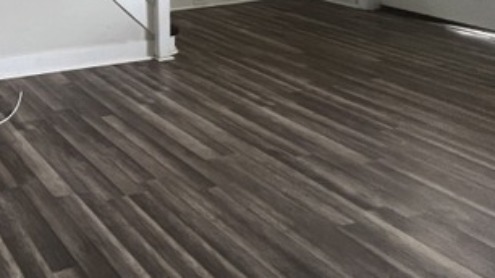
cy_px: -118
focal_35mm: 37
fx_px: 486
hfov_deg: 41.3
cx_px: -68
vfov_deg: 25.6
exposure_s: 1/60
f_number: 1.8
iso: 500
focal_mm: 1.57
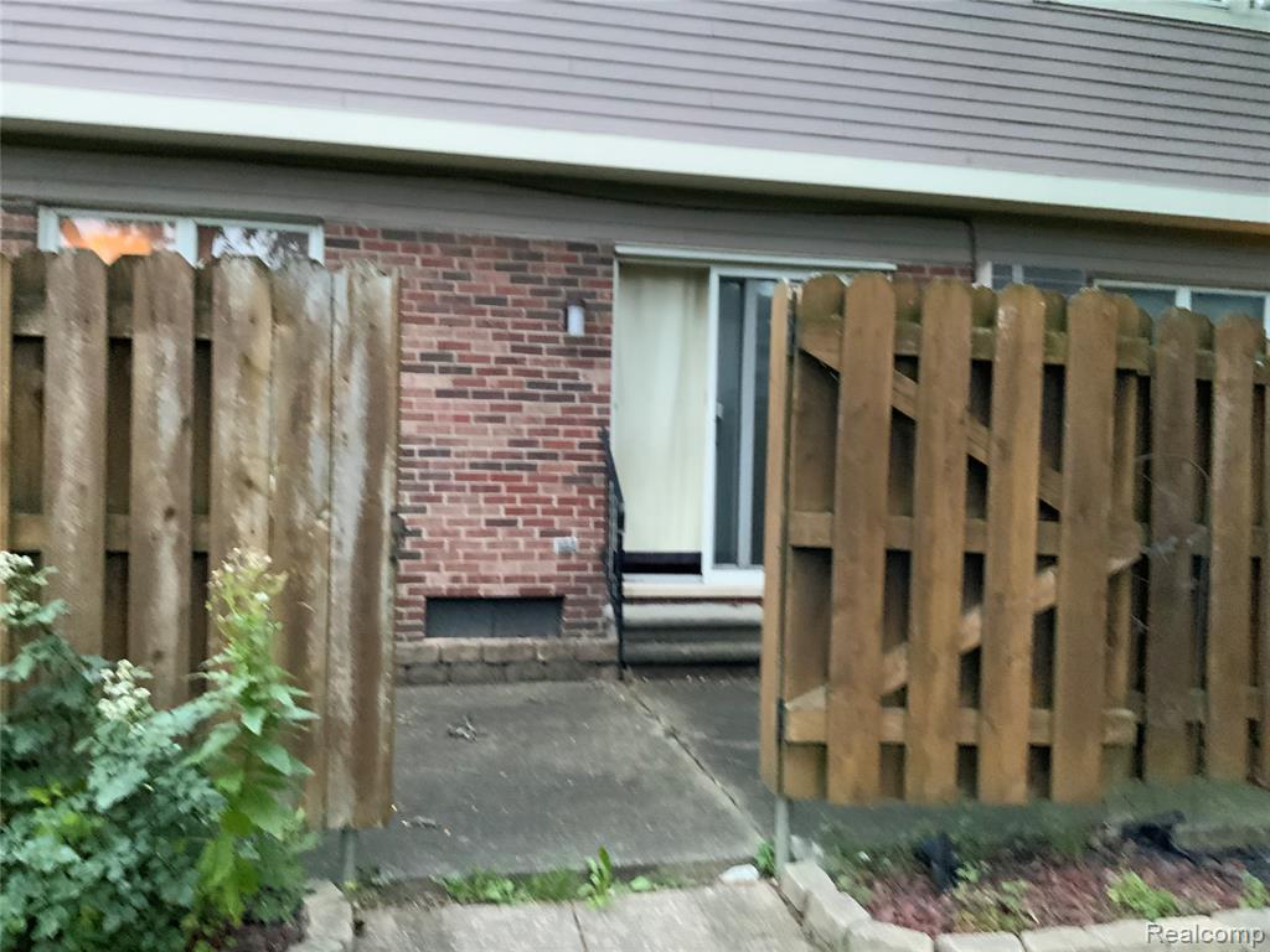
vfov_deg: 48.2
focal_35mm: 29
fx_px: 1064
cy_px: 476
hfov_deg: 61.7
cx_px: 635
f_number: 1.8
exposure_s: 1/30
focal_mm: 3
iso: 320
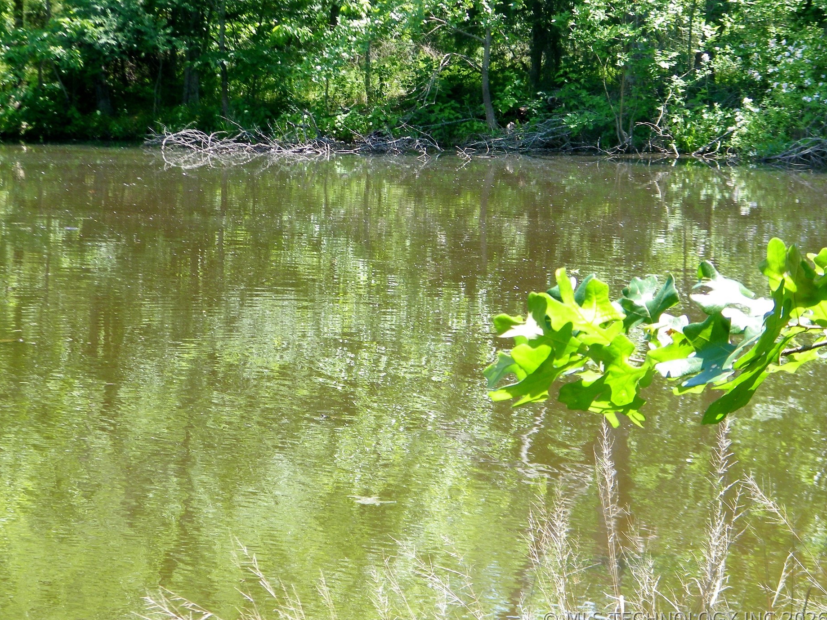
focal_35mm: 118
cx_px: 401
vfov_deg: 12.6
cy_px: 310
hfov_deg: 16.7
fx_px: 2819
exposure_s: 1/125
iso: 80
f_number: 4.7
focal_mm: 20.1
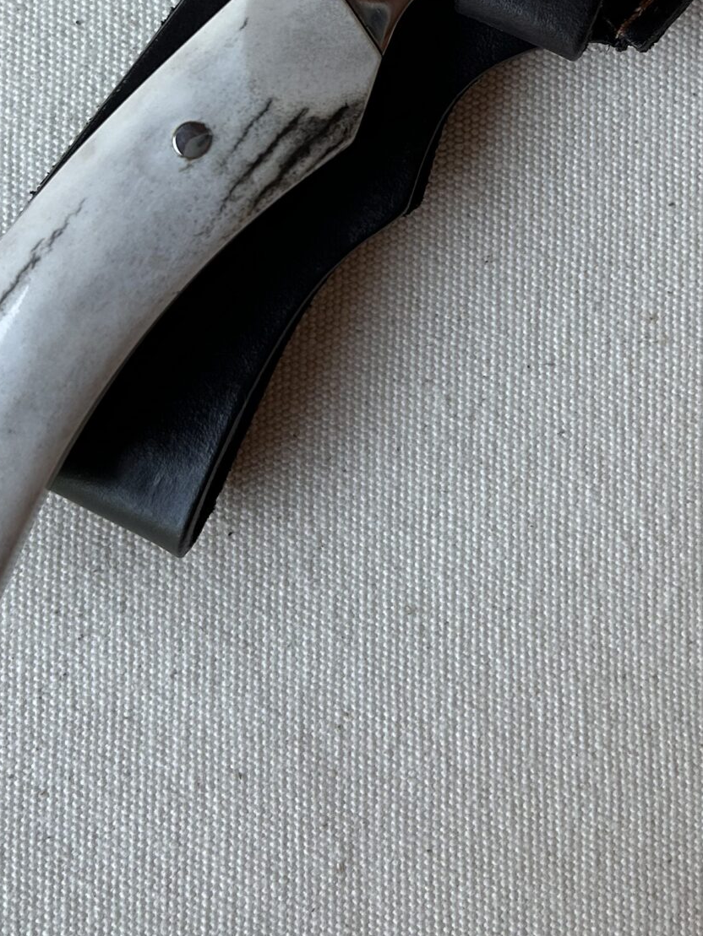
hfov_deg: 24.1
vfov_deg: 30.4
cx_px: 543
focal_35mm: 60
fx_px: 1624
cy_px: 48
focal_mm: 5.7
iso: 50
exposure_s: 1/471
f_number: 1.5
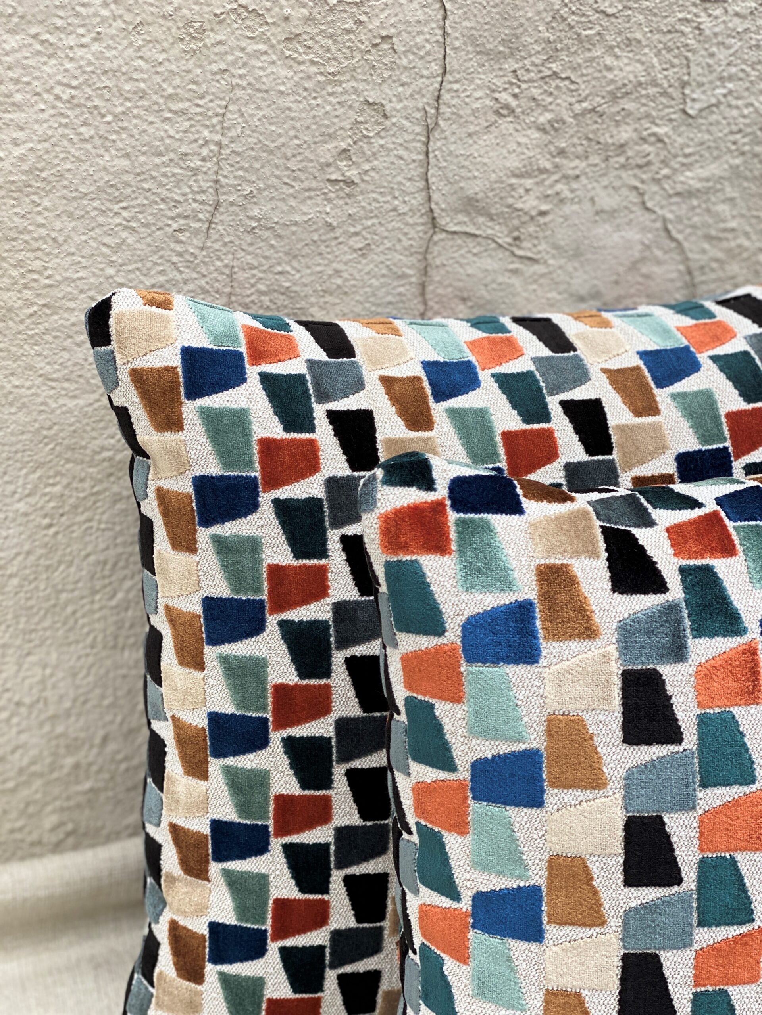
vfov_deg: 36.8
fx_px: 1526
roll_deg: -4.0
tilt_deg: -29.5
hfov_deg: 28.0
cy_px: 508
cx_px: 381
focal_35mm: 52
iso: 32
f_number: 2
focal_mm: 6
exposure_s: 1/122
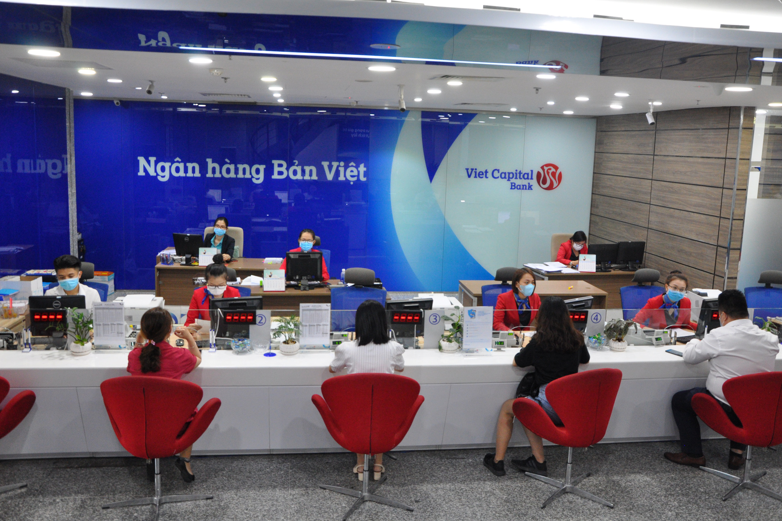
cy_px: 254
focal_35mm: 33
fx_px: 706
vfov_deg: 40.5
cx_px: 401
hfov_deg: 57.9
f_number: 7.1
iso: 1250
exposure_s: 1/50
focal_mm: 21
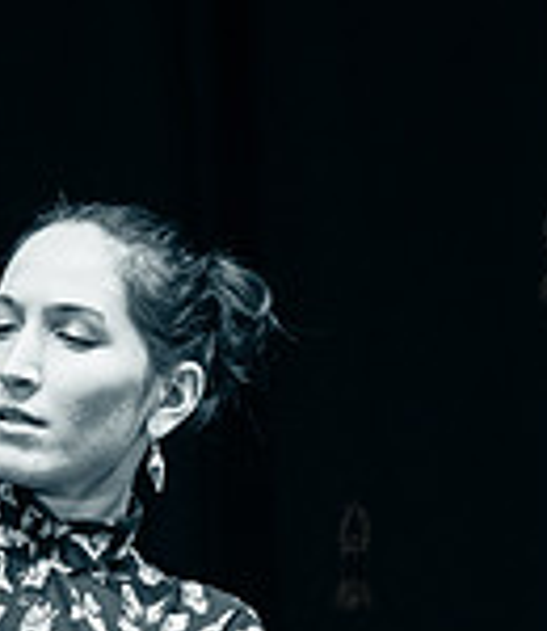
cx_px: -41
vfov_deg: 5.0
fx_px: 7258
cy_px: 707
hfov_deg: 4.3
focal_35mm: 376
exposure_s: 1/1250
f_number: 2.8
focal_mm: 92
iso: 4000
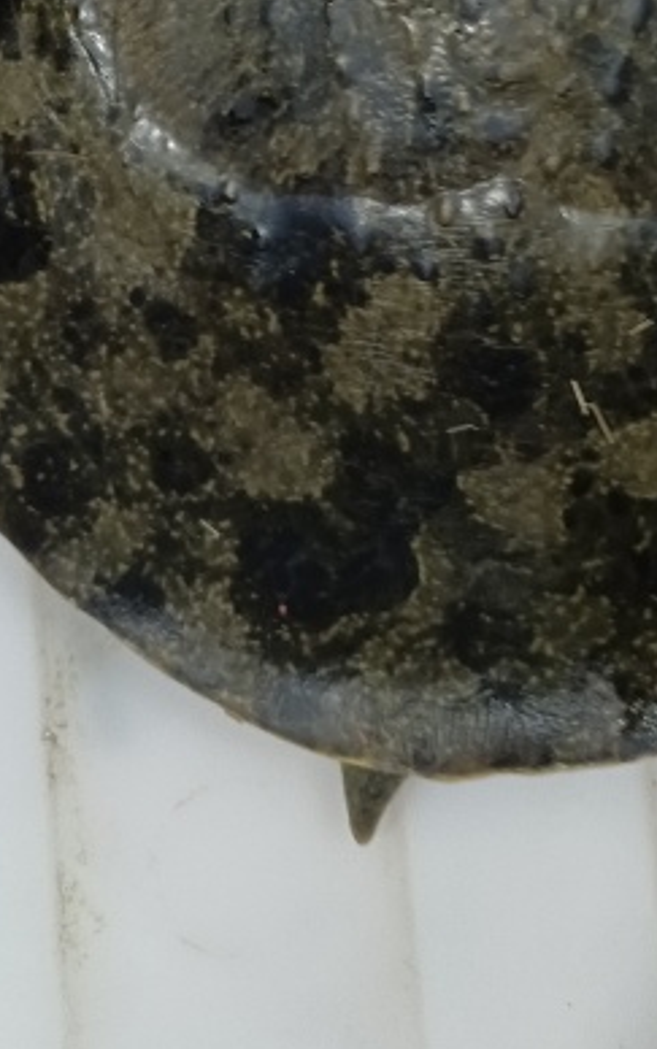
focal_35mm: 67
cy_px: -266
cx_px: 533
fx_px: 1917
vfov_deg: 26.6
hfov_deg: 19.2
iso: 1223
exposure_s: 1/50
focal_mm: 5.59
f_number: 1.88
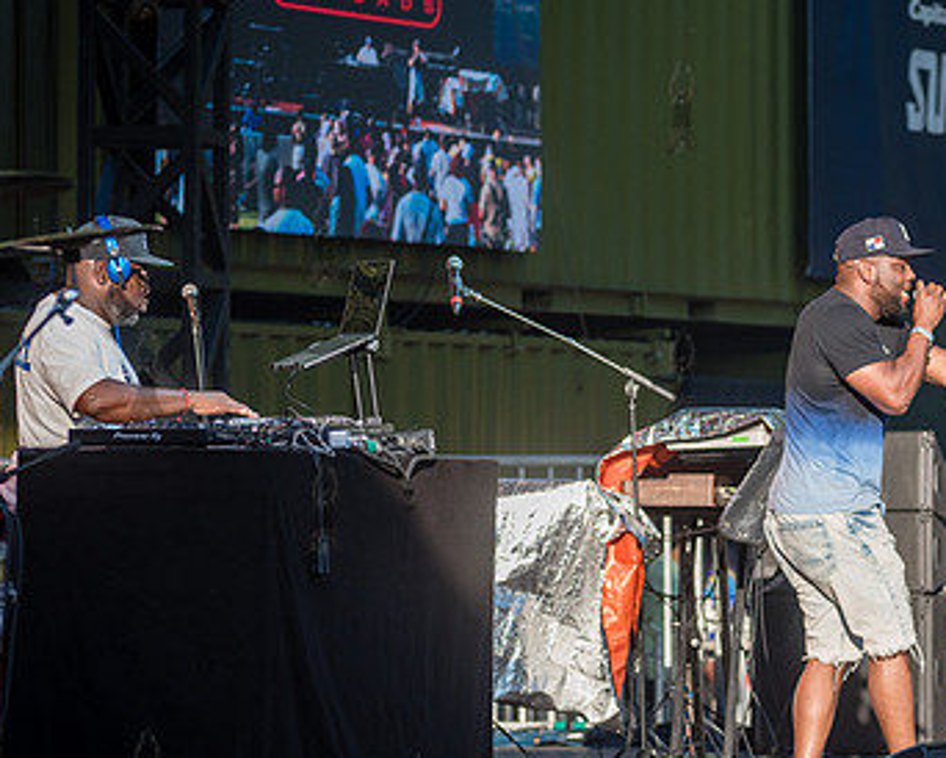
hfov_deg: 9.9
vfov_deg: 8.0
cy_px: 372
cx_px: 673
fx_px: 5435
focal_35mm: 194
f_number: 4
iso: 500
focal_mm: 120
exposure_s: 1/1250
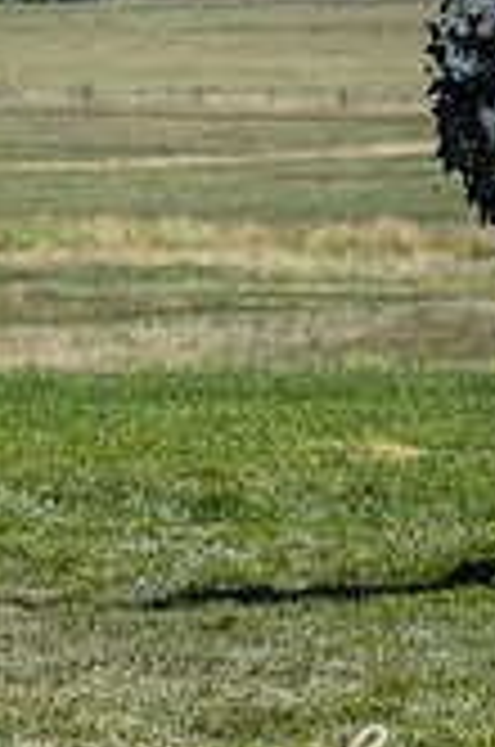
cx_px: 230
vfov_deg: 8.9
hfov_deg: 5.9
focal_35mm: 231
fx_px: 4784
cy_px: 18
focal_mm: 85
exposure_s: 1/500
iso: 80
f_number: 4
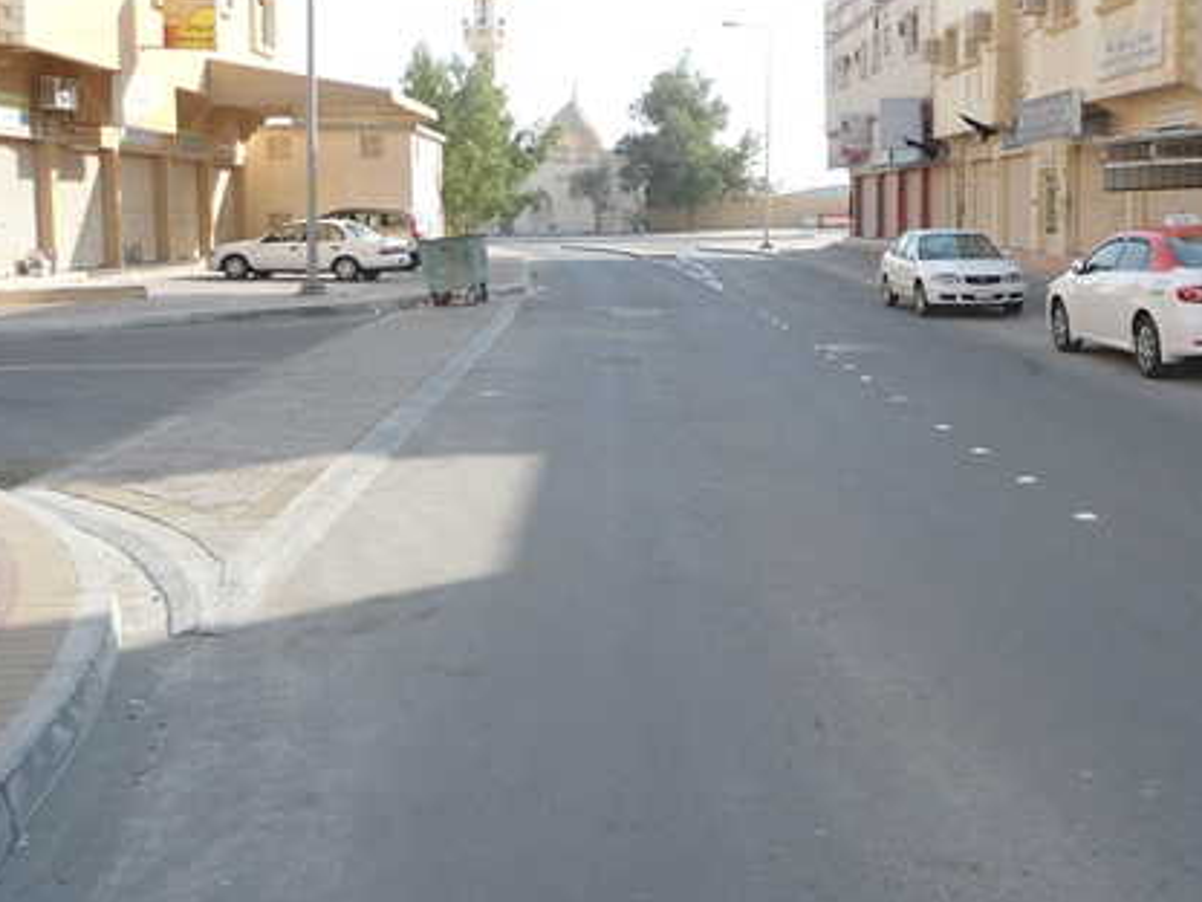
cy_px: 399
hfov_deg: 45.6
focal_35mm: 40
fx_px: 1389
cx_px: 861
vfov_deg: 35.9
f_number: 2.8
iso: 80
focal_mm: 4.7
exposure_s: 1/500
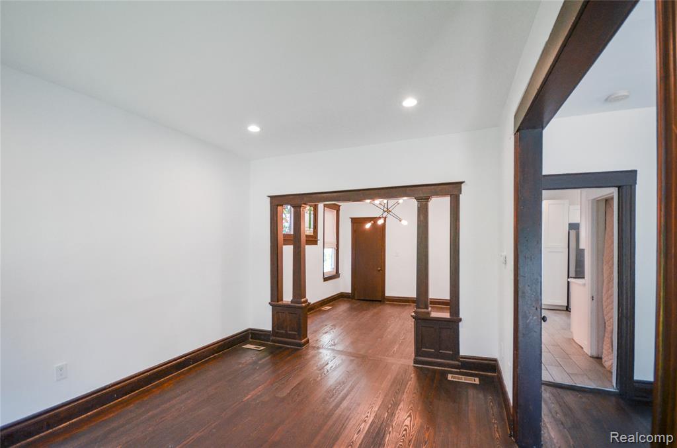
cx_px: 338
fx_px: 281
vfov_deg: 77.1
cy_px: 224
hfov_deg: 100.5
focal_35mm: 15
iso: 640
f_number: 4
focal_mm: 10
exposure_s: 1/60
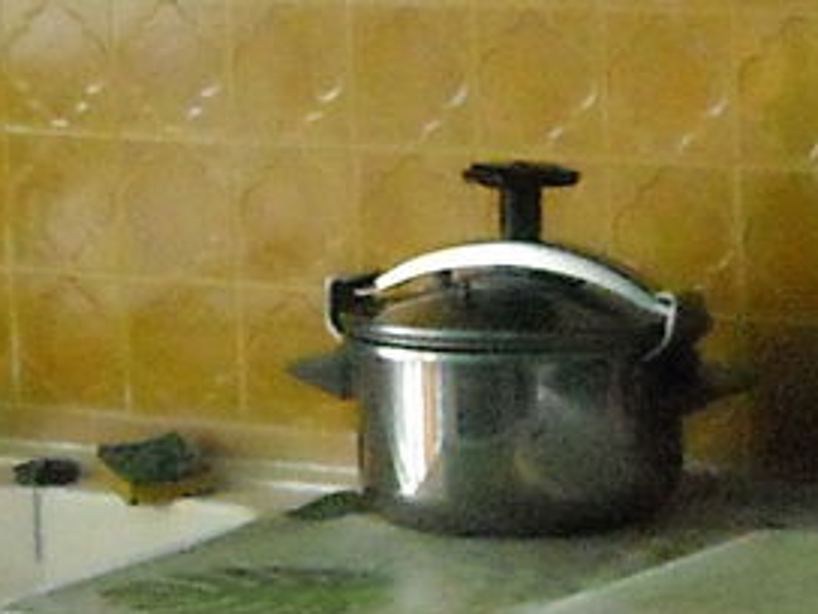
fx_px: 4868
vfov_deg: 7.2
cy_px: 337
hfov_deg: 9.6
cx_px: 81
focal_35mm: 206
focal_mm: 5.7
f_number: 2.8
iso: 800
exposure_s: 1/17
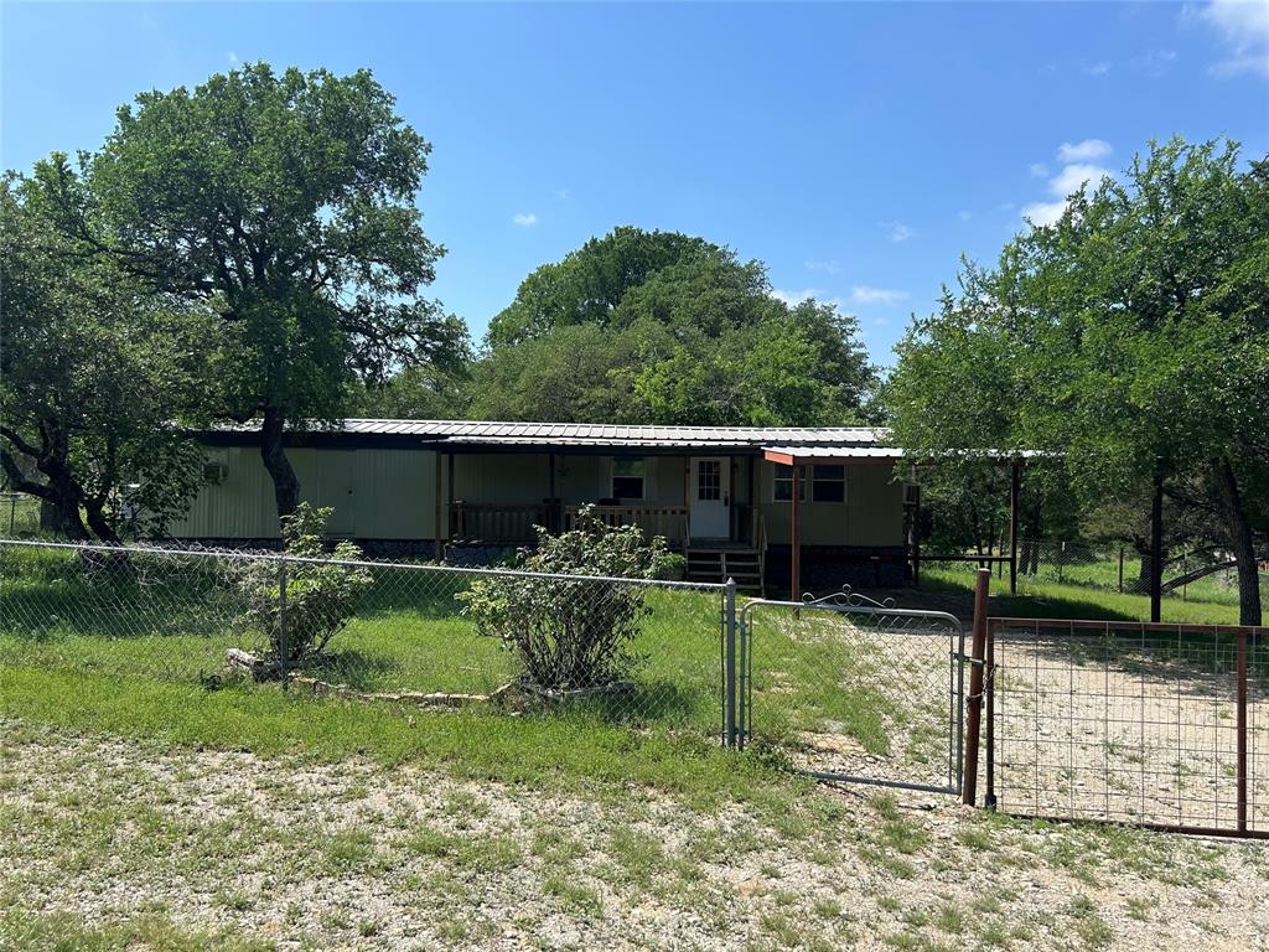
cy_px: 476
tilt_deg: -0.6
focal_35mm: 26
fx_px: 953
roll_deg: -0.5
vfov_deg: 53.1
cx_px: 634
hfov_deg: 67.3
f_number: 1.5
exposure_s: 1/3460
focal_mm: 5.7
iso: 50
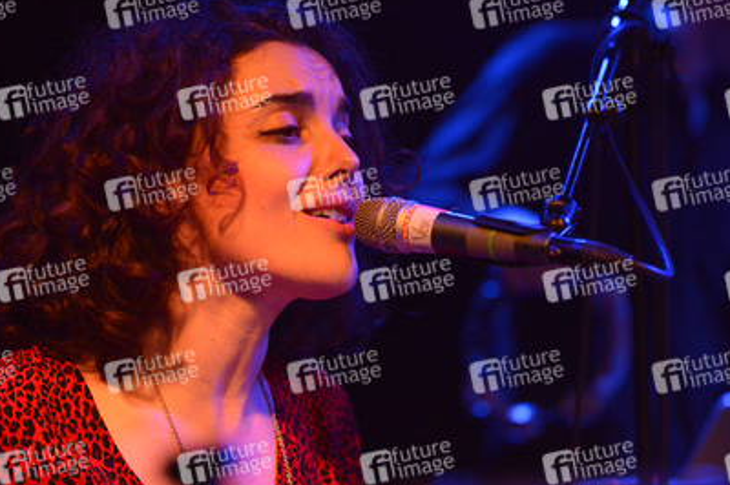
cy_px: 235
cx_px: 359
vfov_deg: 14.1
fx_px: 1965
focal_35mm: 97
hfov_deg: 21.0
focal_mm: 86
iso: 8063
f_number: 2.8
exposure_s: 1/200
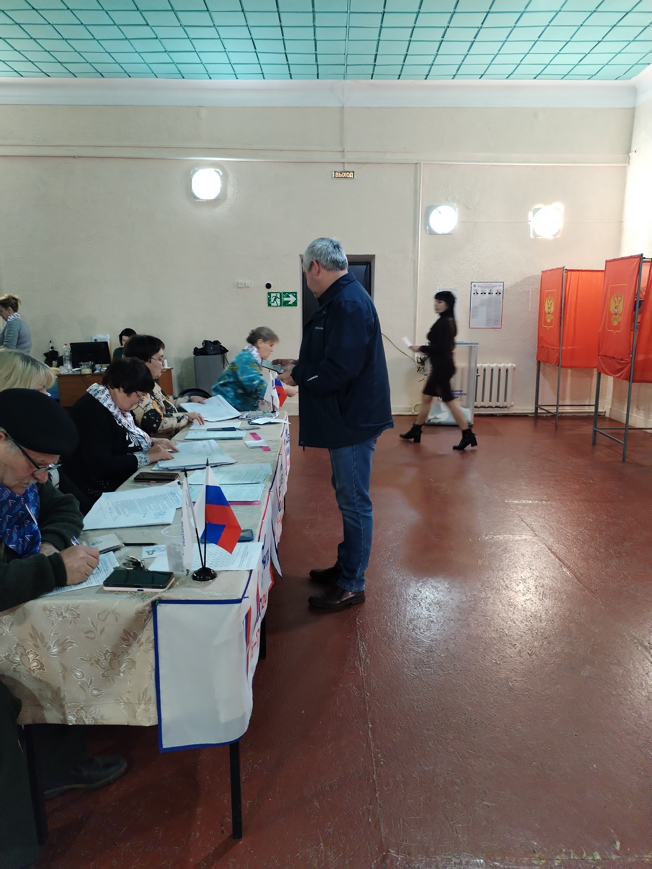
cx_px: 326
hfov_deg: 48.2
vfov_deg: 61.7
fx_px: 728
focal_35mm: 29
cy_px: 434
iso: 803
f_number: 1.8
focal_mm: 4.75
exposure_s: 1/30
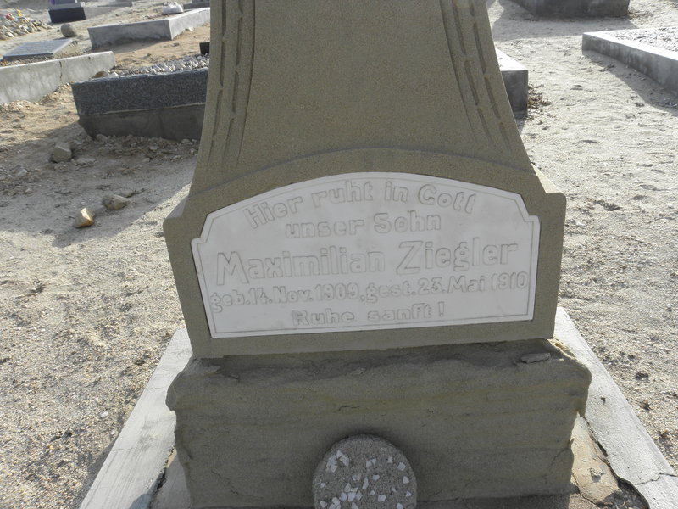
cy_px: 254
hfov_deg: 67.3
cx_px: 339
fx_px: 509
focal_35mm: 26
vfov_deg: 53.1
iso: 64
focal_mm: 4.6
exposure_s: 1/125
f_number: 5.6
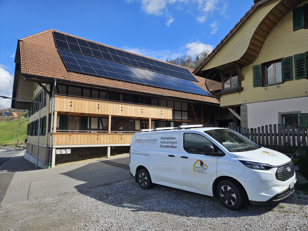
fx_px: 205
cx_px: 154
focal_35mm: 23
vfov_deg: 58.9
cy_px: 116
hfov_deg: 73.9
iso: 25
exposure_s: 1/1695
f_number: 1.8
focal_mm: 5.4
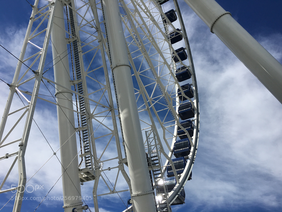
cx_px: 141
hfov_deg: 61.7
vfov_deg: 48.2
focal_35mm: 29
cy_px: 106
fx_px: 236
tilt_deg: +44.2
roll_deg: -7.3
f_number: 2.2
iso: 25
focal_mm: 4.15
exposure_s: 1/3077
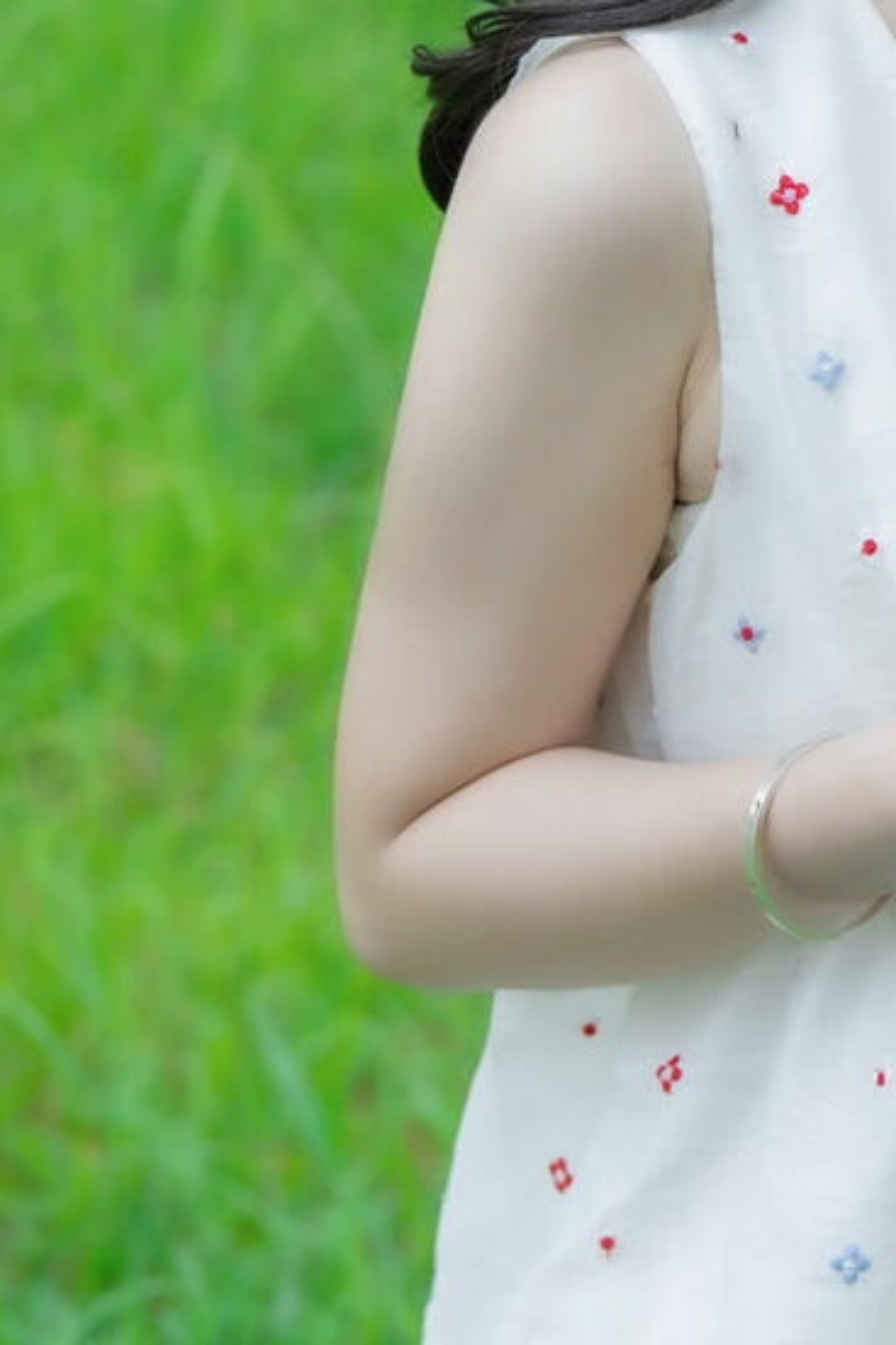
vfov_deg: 14.6
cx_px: 1276
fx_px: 5114
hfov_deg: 9.8
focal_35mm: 137
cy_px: -108
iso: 200
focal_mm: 48
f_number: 3.2
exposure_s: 1/125
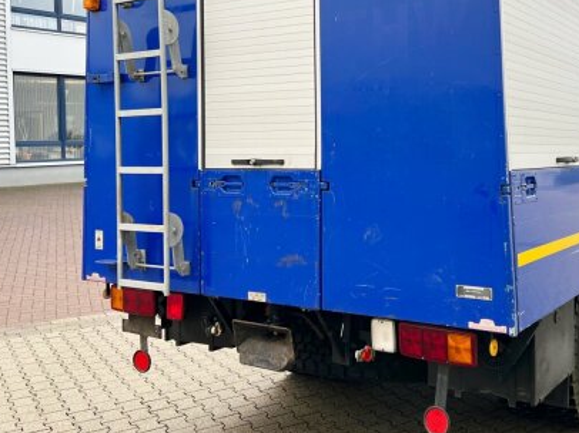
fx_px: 685
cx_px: 412
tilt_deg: -2.1
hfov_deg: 44.7
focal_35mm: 41
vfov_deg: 34.9
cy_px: 160
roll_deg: +1.2
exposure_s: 1/194
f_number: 1.5
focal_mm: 5.7
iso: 40
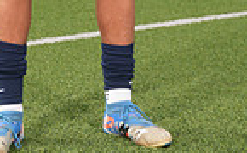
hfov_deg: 14.0
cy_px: -204
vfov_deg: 8.1
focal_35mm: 149
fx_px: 1001
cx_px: 66
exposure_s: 1/200
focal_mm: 47
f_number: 7.1
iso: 100
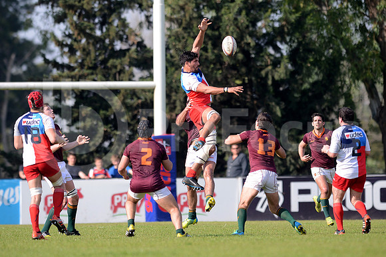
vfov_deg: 3.3
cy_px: 128
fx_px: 4504
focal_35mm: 420
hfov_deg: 4.9
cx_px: 193
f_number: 4
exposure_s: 1/1600
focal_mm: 420
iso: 400
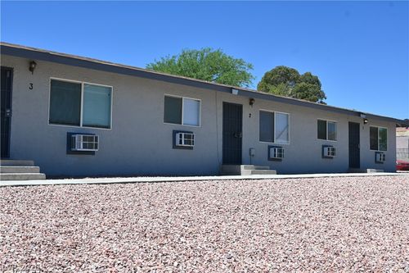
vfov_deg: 31.9
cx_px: 204
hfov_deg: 46.4
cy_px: 136
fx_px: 477
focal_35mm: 42
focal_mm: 28
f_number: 8
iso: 100
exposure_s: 1/250
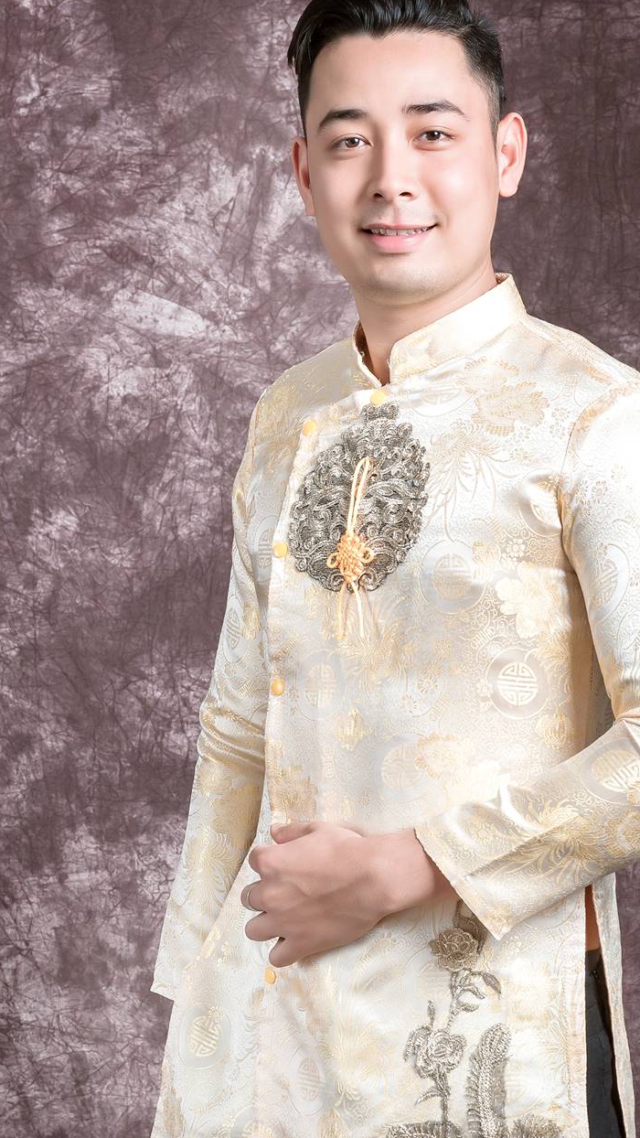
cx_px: 406
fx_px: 3891
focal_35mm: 129
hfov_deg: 9.4
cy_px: 675
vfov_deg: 16.6
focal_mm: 85
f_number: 10
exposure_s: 1/160
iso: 100
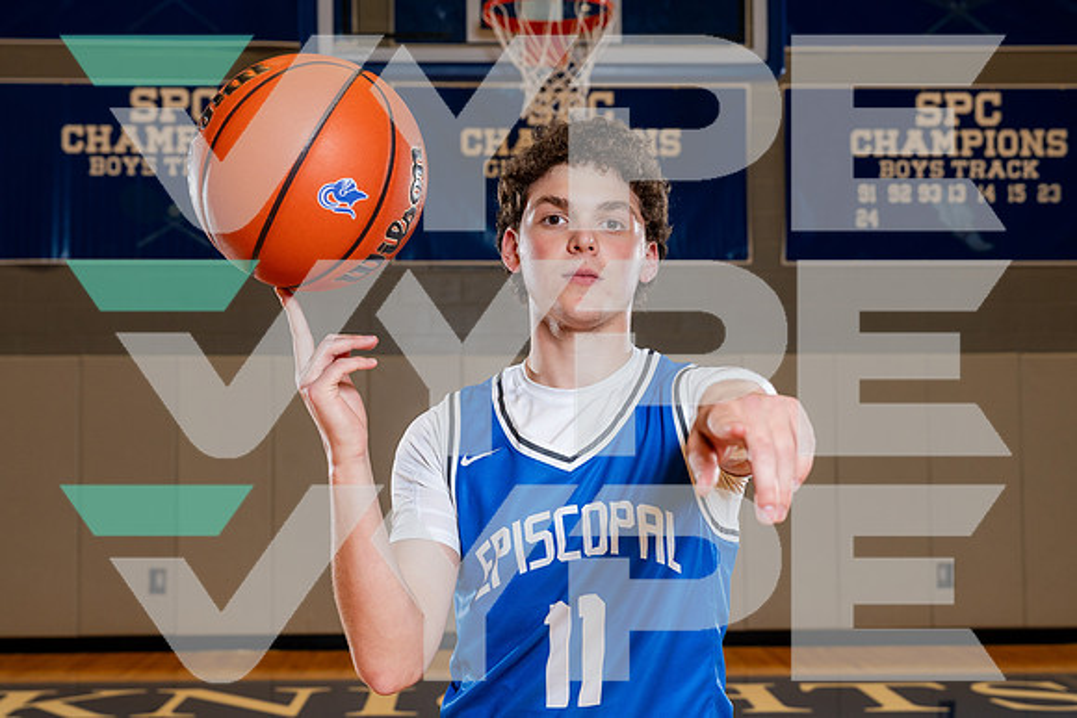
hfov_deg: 38.8
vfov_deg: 26.5
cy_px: 359
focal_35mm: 51
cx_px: 538
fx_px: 1528
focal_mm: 50
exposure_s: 1/250
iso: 640
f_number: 5.6
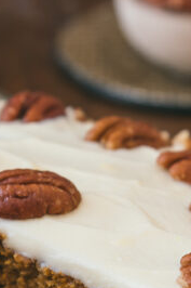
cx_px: 96
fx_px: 1793
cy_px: 273
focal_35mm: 225
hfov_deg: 6.1
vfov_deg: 9.1
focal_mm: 52
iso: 200
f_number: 4
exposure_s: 1/30
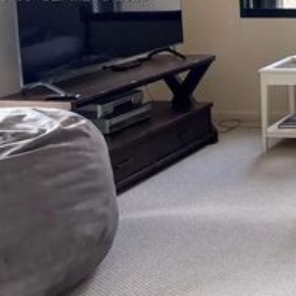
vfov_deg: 23.3
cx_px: 451
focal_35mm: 71
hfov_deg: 20.6
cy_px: -3
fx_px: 687
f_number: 1.78
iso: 200
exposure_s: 1/111
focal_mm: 6.76
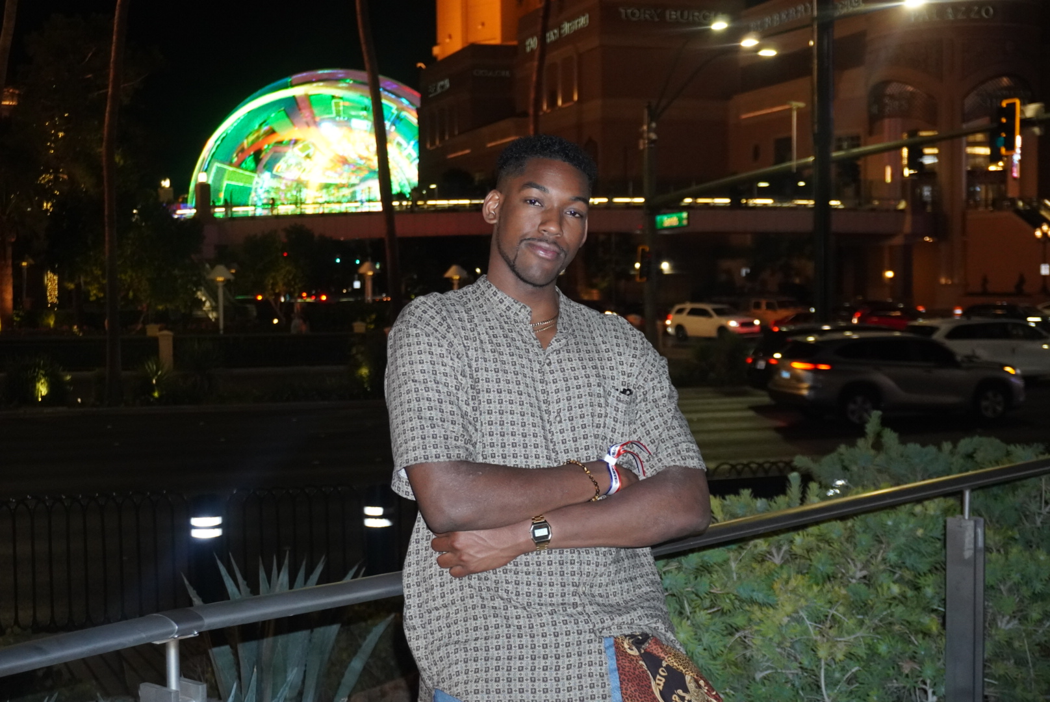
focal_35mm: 52
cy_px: 351
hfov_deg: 37.8
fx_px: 1532
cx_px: 525
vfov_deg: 25.8
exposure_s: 1/160
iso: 3200
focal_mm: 35
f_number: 5.6
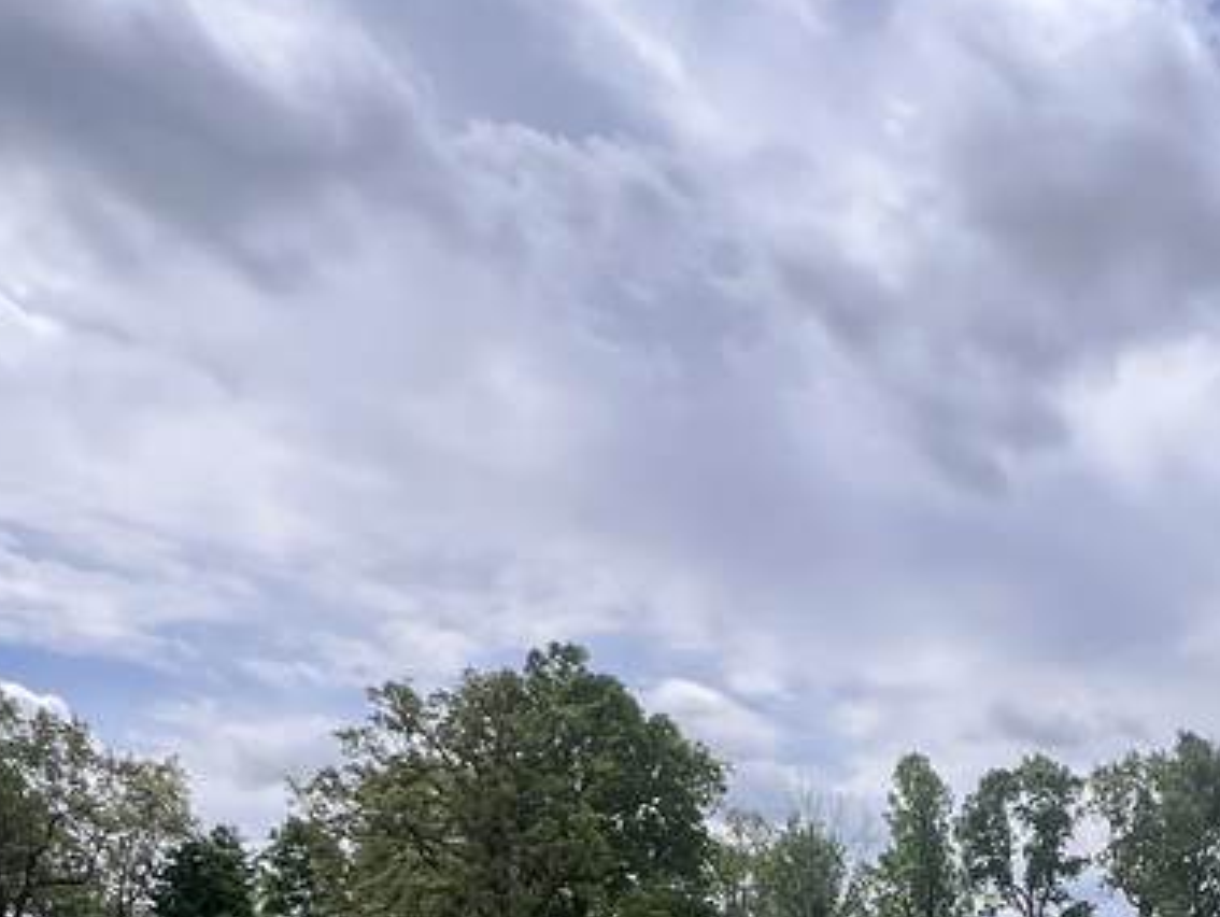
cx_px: 1084
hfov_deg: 39.9
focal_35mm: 44
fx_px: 1552
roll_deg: +3.4
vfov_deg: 26.7
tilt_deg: -10.7
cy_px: 1256
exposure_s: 1/1393
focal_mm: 1.57
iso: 32
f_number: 1.8
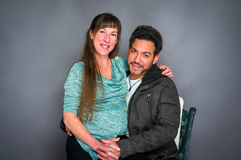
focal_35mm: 55
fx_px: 368
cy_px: 80
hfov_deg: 36.3
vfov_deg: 24.6
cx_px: 120
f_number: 5.6
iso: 200
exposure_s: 1/100
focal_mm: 55
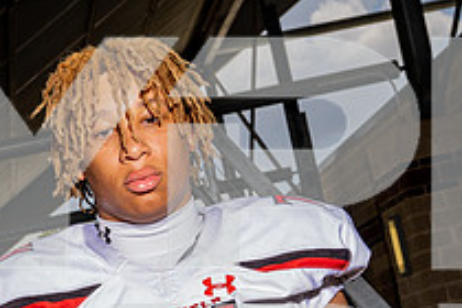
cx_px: 132
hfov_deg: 21.5
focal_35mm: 94
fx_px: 1206
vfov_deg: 13.9
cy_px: 421
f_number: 8
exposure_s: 1/250
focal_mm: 34
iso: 100
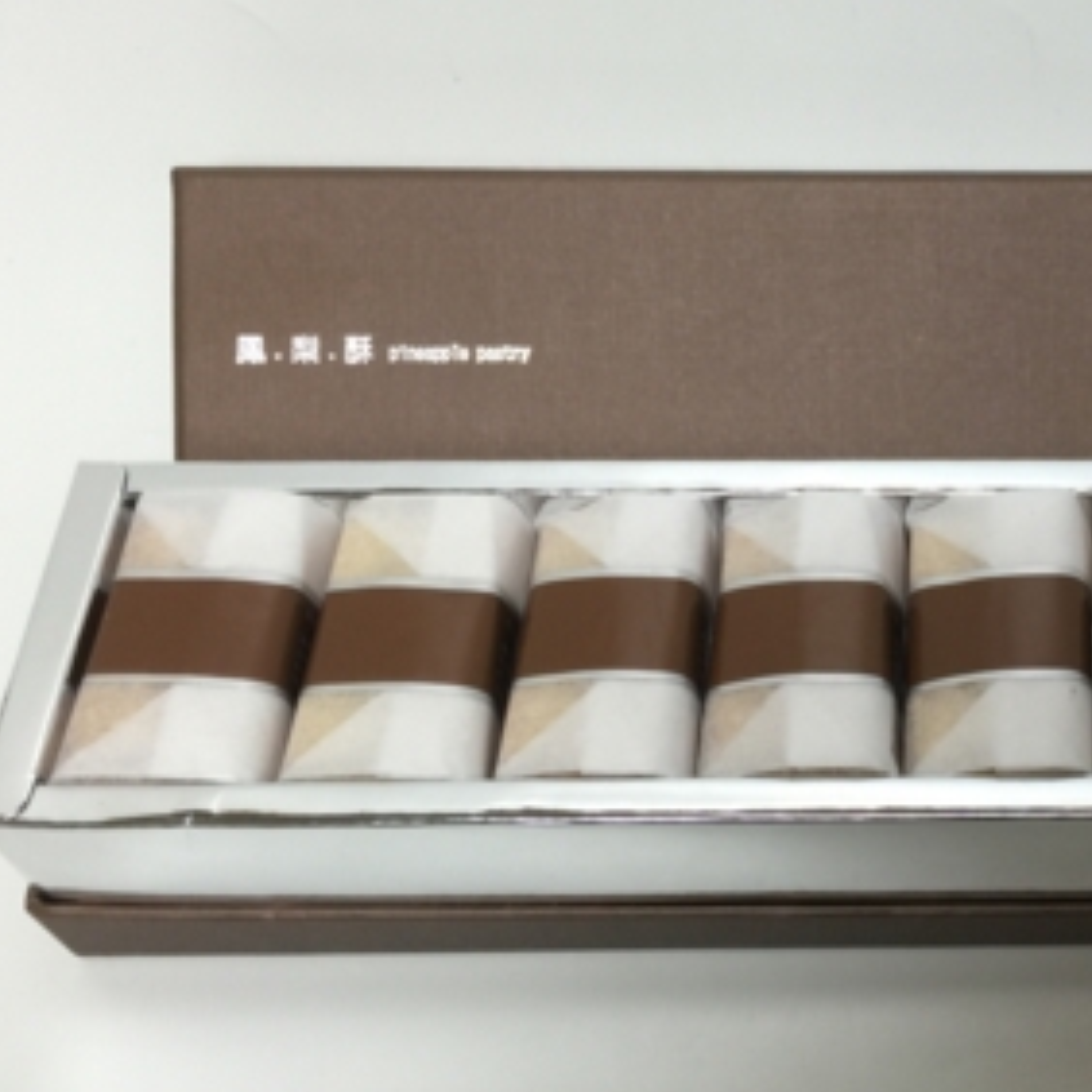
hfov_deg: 32.0
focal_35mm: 50
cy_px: 478
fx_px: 1785
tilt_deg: -54.2
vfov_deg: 34.0
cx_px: 1026
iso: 32
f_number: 2.2
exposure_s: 1/40
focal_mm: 4.15
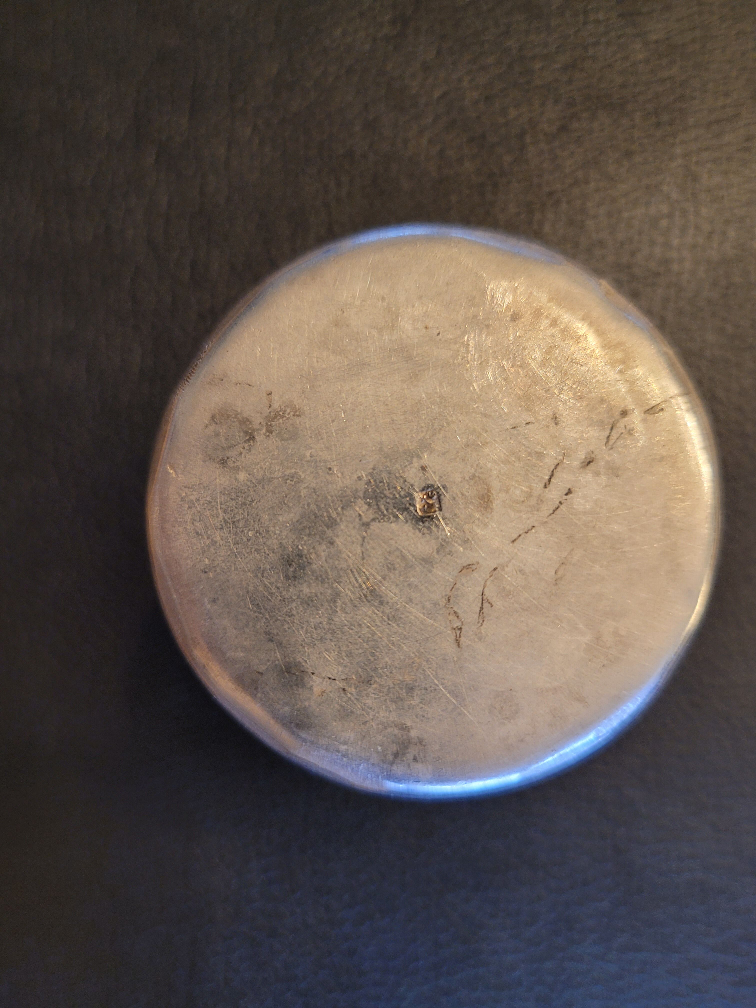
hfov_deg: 53.1
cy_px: 504
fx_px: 757
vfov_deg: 67.3
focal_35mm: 26
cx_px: 378
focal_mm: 5.4
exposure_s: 1/50
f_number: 1.8
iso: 200
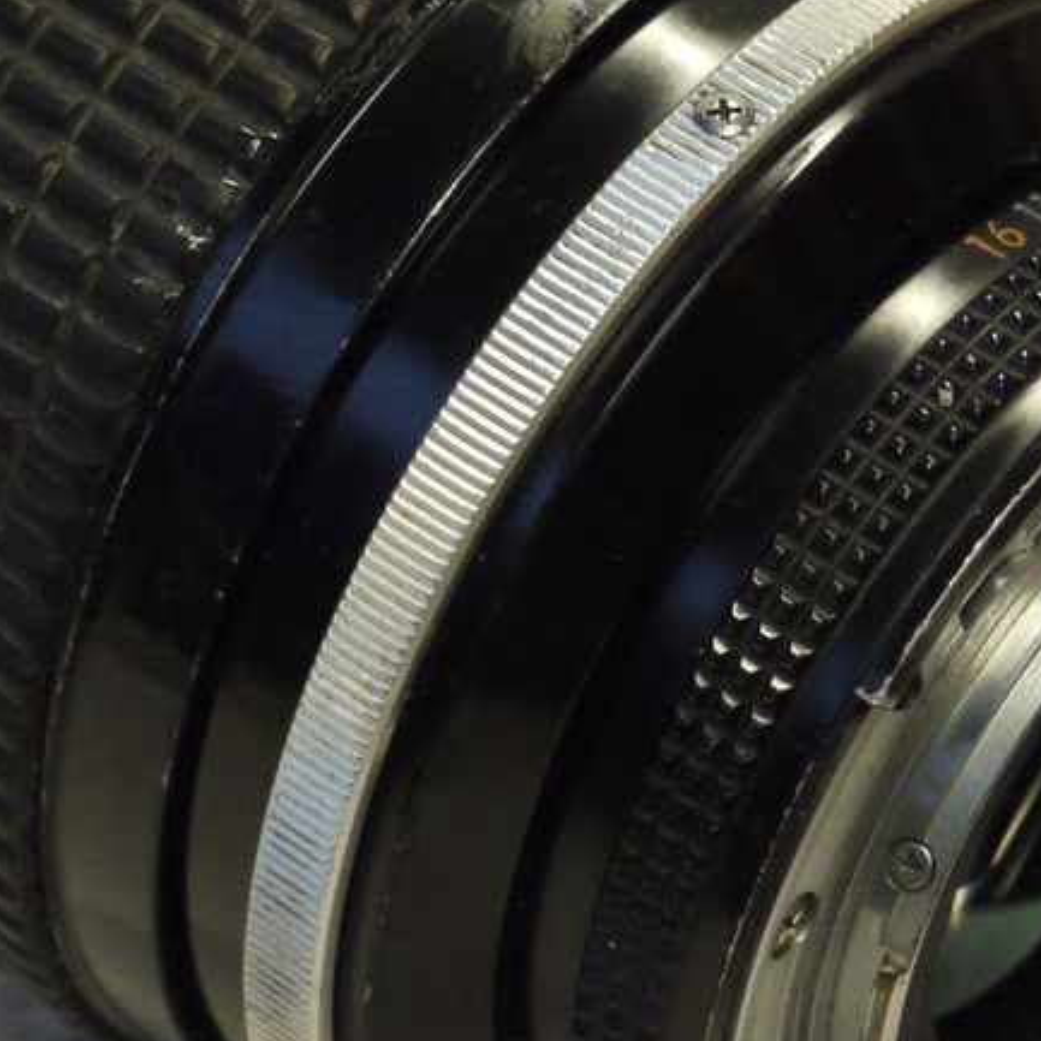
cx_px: 469
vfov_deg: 8.9
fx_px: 6669
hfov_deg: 8.9
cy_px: 416
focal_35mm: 196
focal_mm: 40
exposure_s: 1/40
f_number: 7.1
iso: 800
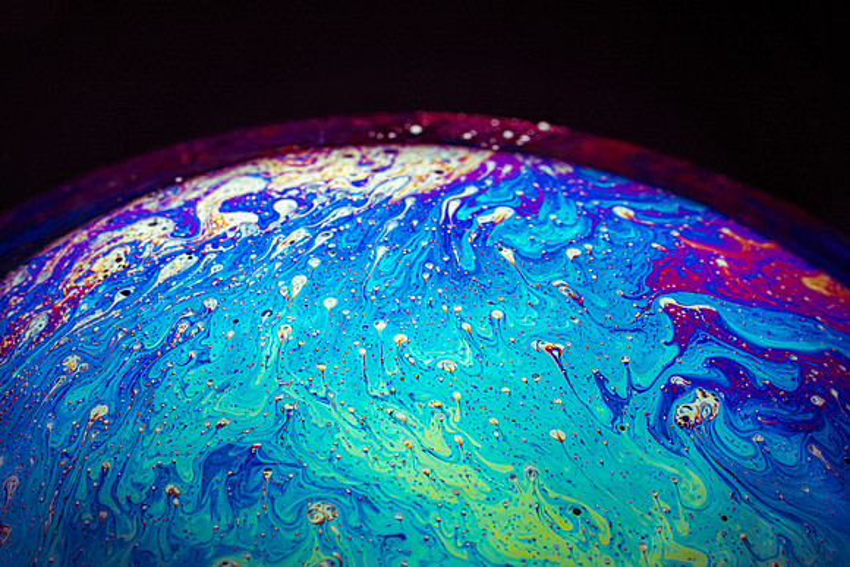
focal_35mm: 90
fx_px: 2125
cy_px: 284
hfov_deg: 22.6
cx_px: 425
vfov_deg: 15.2
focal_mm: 90
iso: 100
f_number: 22
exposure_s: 1/50
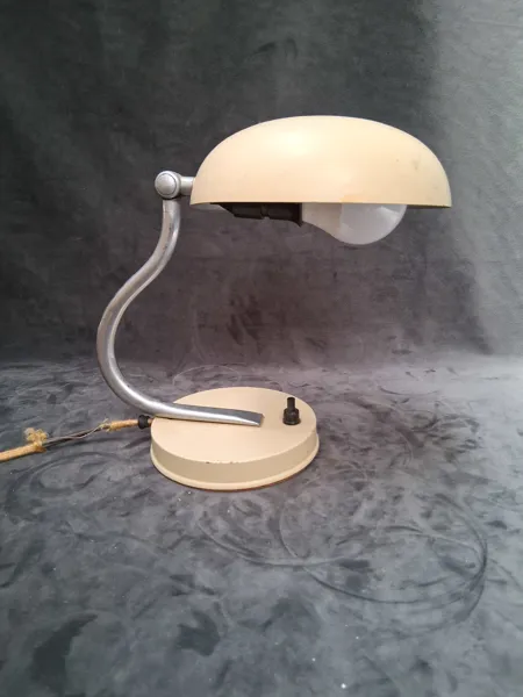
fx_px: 524
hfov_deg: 53.1
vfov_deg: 67.3
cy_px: 348
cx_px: 262
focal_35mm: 26
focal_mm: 3.98
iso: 160
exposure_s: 1/100
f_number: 1.8
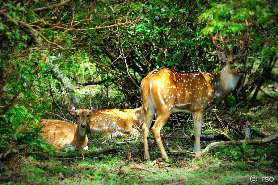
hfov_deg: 9.1
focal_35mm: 225
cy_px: 92
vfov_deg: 6.1
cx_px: 139
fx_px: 1737
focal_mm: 150
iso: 400
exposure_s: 1/640
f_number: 4.8
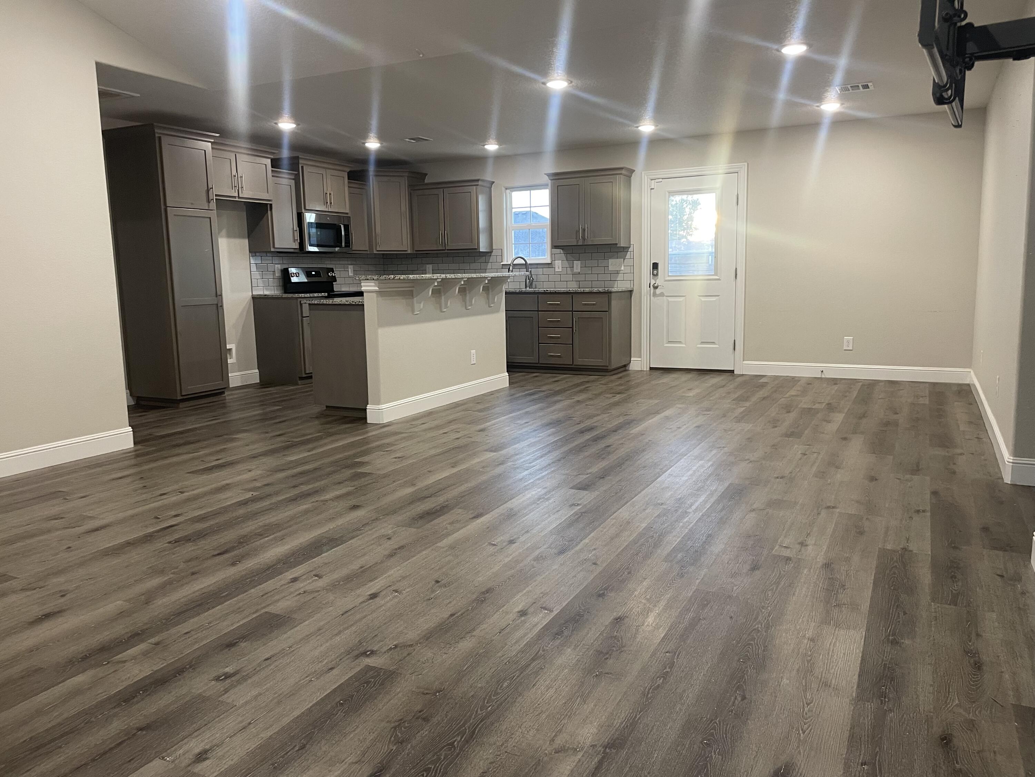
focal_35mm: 26
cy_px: 388
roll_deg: +2.0
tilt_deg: -7.9
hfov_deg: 67.3
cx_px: 518
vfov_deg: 53.1
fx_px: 777
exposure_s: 1/60
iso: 200
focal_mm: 4.2
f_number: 1.6
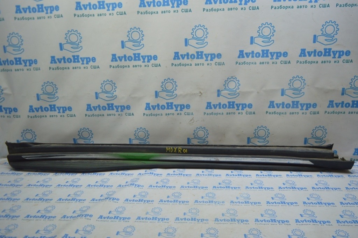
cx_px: 179
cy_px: 119
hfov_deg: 67.4
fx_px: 268
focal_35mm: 27
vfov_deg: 47.9
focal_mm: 18
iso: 400
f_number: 3.5
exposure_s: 1/125
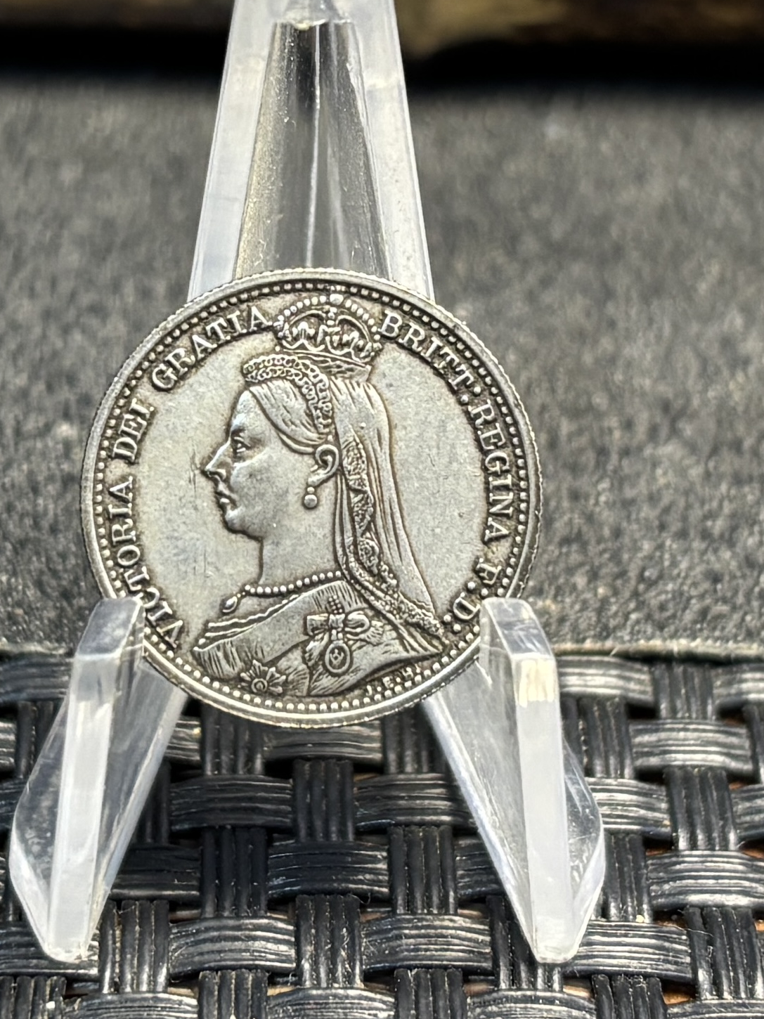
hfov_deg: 32.1
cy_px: 489
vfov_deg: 42.1
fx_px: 1325
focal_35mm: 45
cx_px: 308
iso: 250
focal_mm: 5.96
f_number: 1.6
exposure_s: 1/60
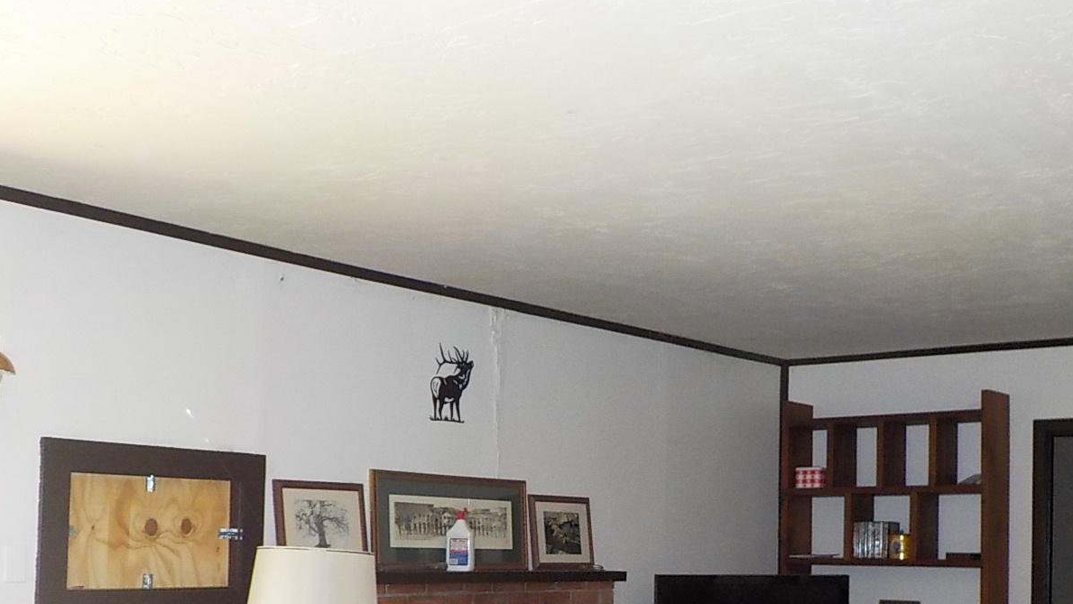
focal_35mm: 44
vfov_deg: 26.3
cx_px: 619
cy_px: 532
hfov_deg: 46.2
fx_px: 1252
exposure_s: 1/30
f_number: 3.3
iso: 320
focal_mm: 4.1
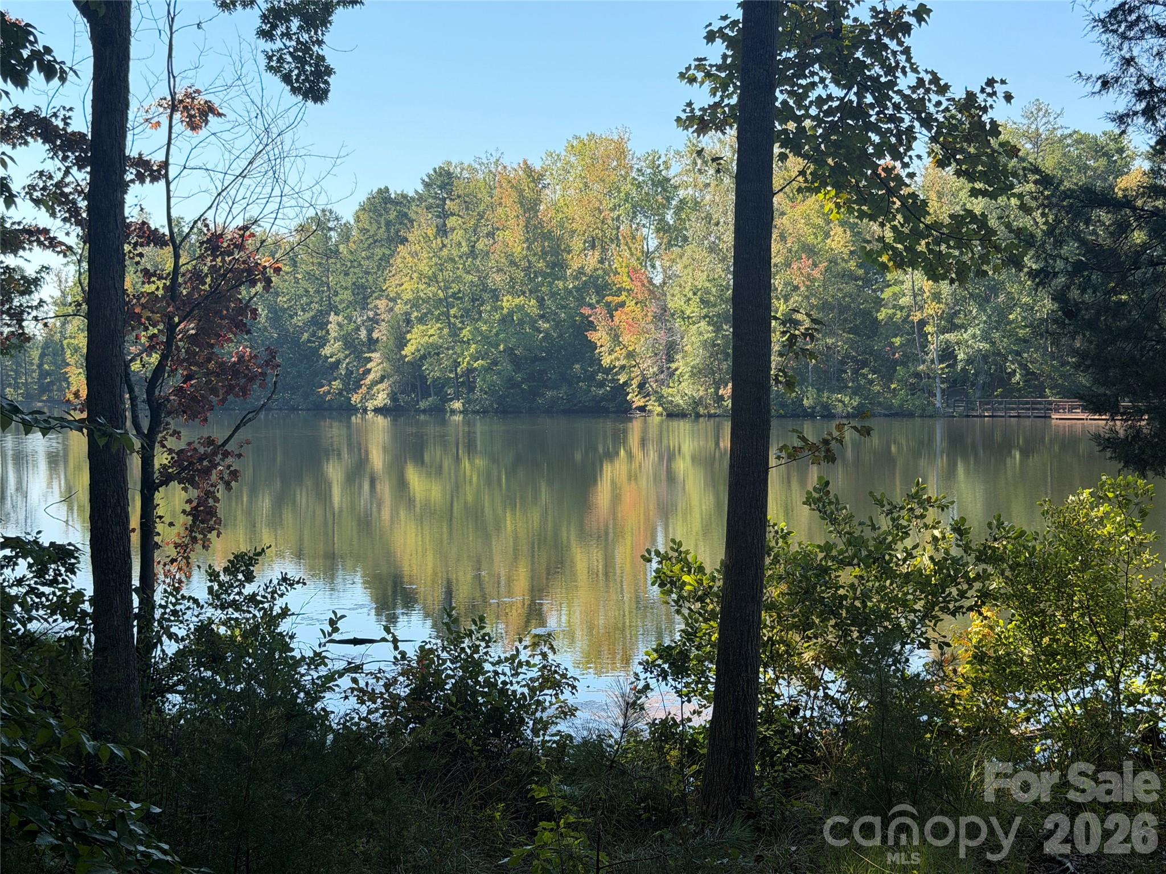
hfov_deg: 39.7
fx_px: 1617
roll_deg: +0.9
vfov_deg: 30.3
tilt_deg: -2.5
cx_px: 583
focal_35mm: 48
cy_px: 437
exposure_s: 1/1715
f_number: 1.78
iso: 100
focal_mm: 6.76
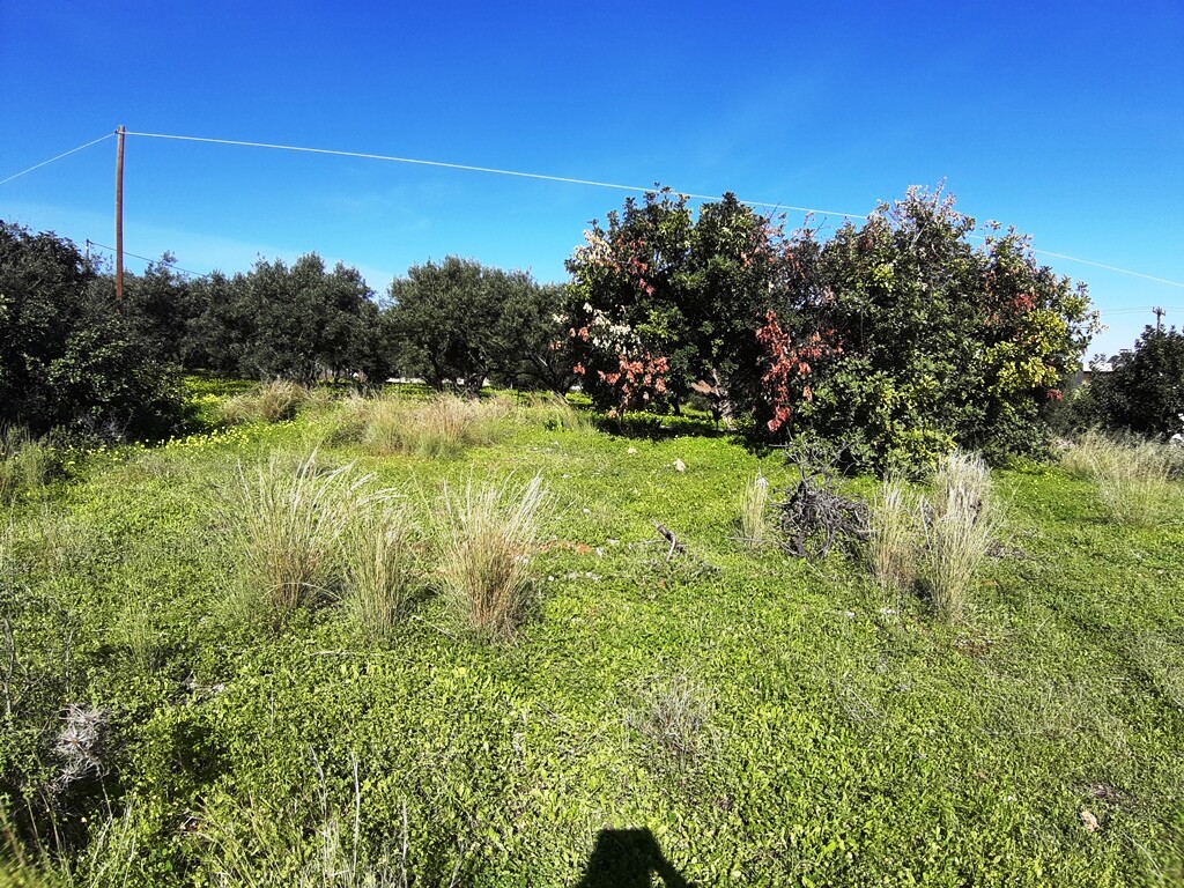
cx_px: 592
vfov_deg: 71.6
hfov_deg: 87.8
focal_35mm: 18
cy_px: 444
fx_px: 616
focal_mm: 1.87
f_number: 2.4
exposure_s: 1/868
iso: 40
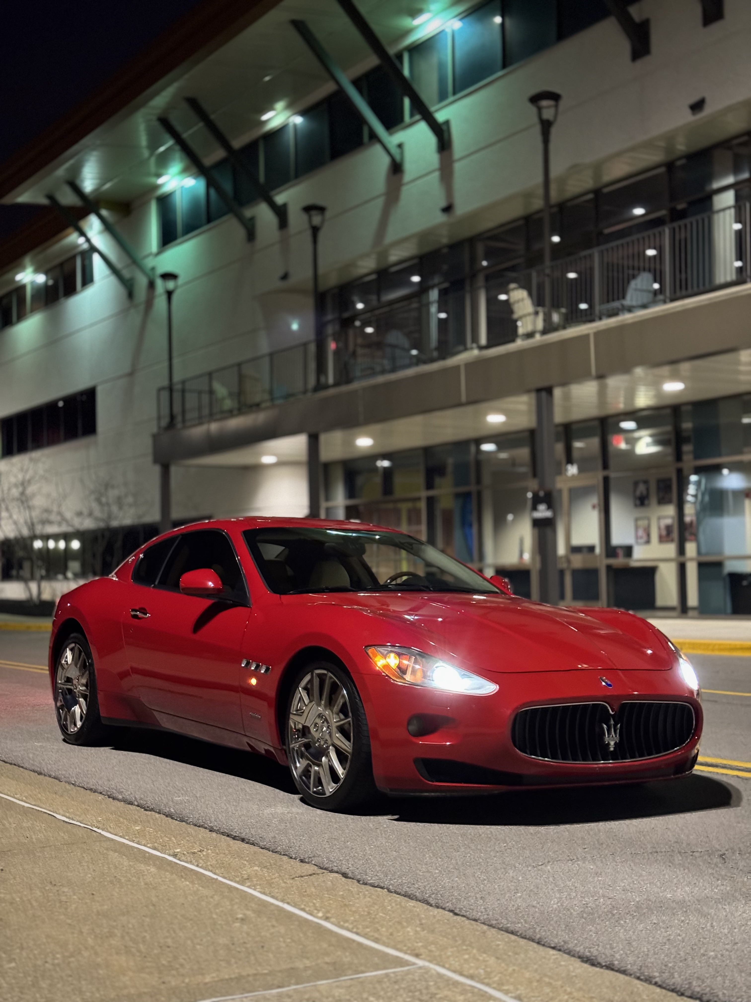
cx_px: 376
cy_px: 501
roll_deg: +0.6
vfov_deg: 39.7
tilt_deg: +3.4
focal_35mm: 48
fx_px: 1388
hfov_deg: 30.3
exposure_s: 1/30
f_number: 1.78
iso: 640
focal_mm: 6.76
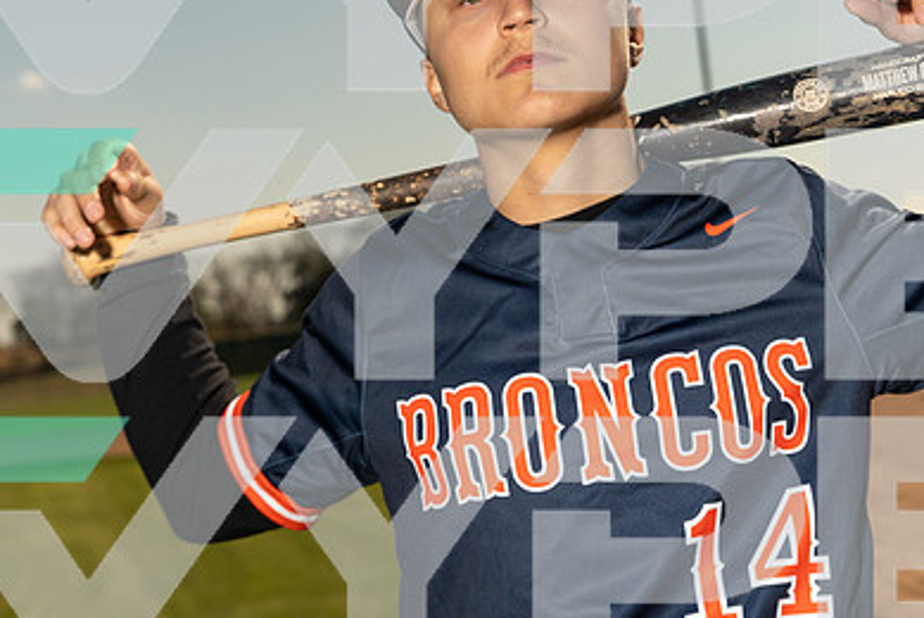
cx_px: 494
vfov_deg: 19.5
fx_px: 1798
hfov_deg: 28.8
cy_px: 256
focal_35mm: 70
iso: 500
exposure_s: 1/200
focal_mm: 47
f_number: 5
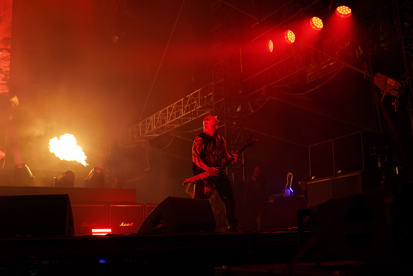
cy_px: 138
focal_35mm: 42
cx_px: 206
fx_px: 482
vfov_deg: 31.9
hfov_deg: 46.4
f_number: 4
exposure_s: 1/50
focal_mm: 42
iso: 320
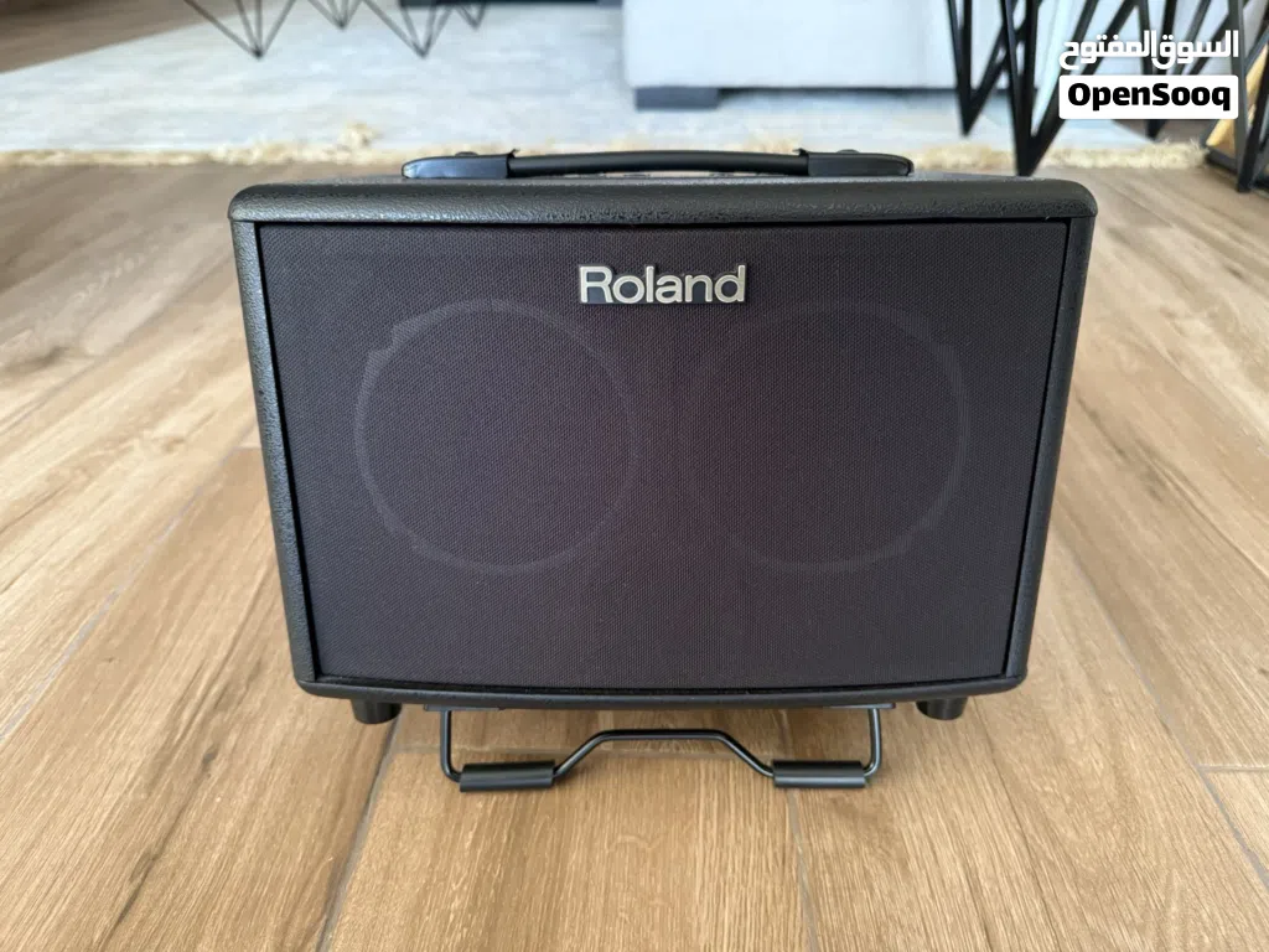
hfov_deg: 71.6
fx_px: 880
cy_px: 476
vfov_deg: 56.8
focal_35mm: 24
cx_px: 634
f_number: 1.78
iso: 800
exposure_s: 1/60
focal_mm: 6.76
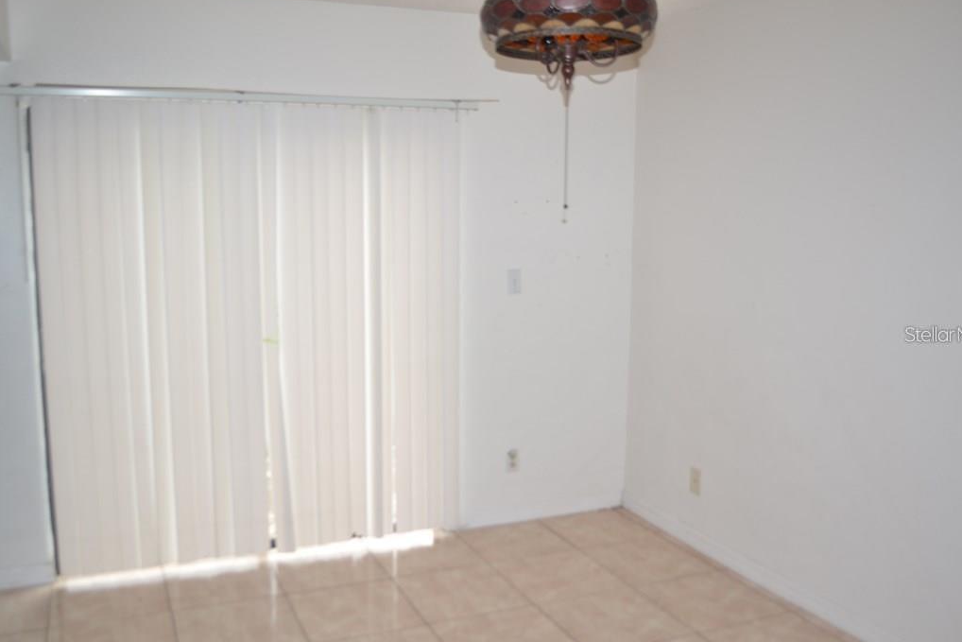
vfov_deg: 41.1
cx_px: 481
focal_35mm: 32
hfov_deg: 58.7
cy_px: 334
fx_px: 855
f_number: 3.8
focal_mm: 20
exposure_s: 1/200
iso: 200
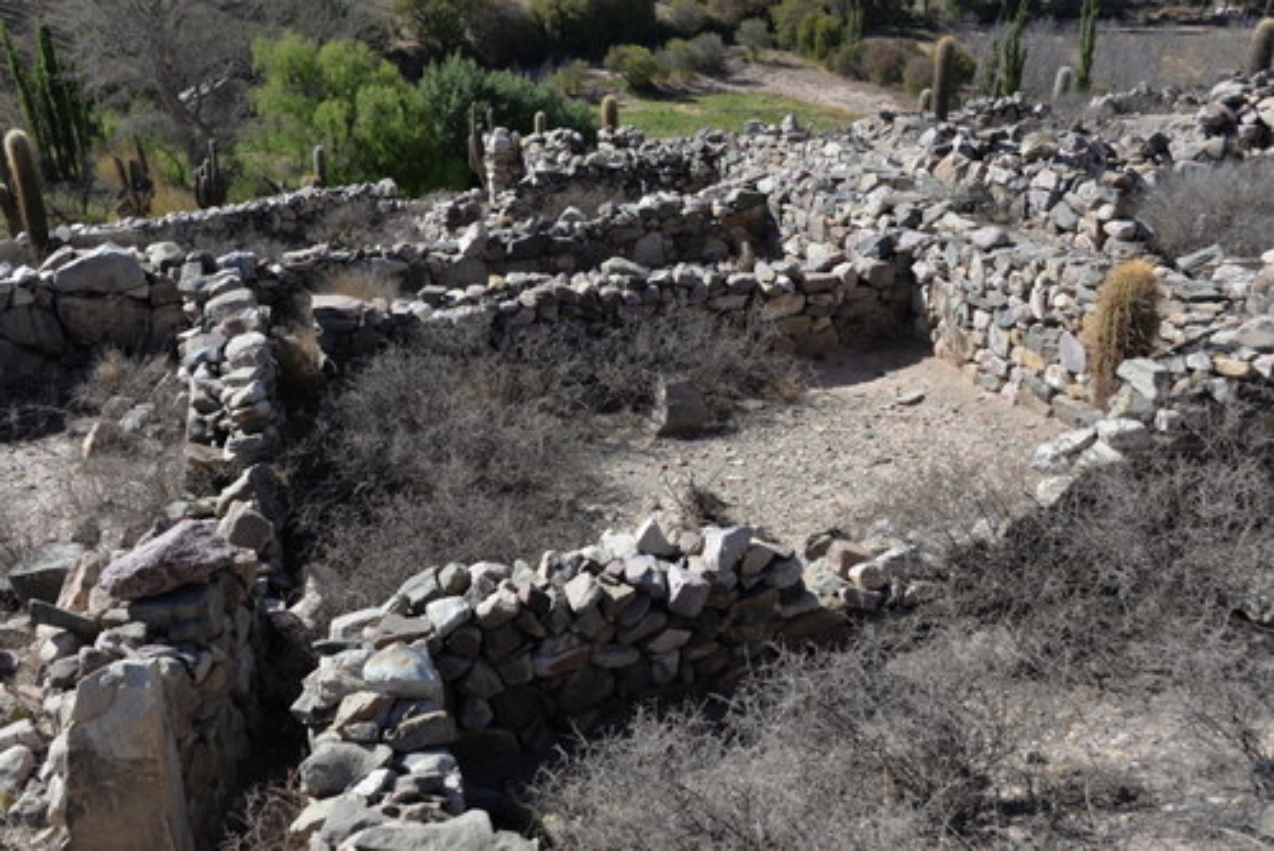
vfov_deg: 33.4
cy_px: 426
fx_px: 1416
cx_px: 637
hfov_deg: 48.4
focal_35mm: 40
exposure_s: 1/250
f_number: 8
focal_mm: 40
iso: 140
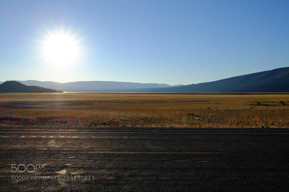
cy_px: 96
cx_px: 144
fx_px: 281
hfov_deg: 54.4
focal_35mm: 35
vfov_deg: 37.8
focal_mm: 23
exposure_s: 1/550
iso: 200
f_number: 8
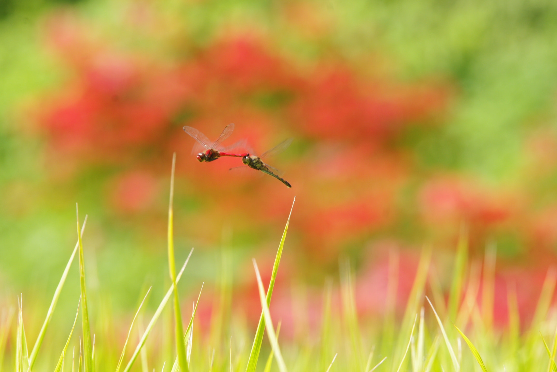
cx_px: 278
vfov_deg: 4.6
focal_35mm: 300
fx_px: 4641
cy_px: 186
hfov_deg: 6.9
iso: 400
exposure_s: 1/250
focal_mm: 200
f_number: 6.3
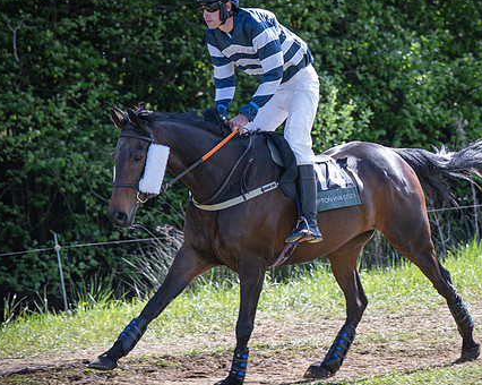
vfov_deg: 6.5
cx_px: 307
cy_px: 160
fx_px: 3406
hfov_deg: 8.1
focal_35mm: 239
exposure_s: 1/800
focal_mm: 120
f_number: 4
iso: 400
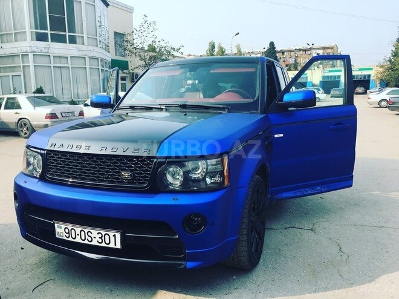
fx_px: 334
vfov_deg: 48.2
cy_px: 150
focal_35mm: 29
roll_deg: +0.4
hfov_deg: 61.7
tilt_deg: -9.2
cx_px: 200
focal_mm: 4.15
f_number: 2.2
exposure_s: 1/769
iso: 25
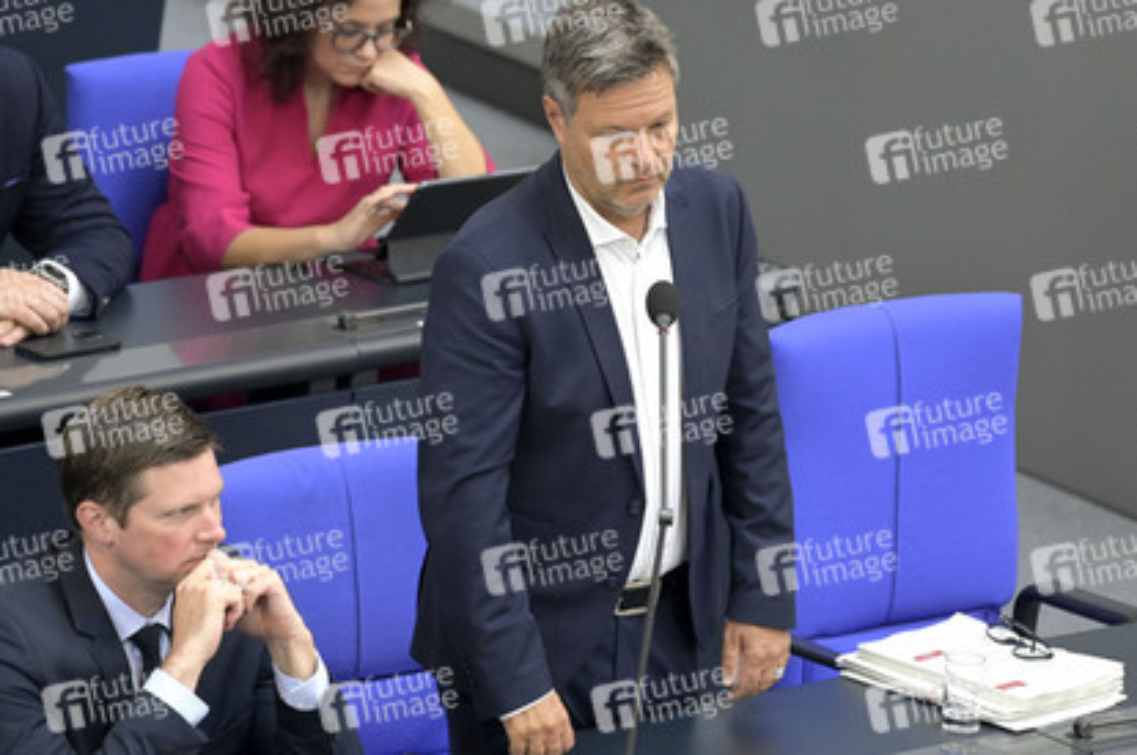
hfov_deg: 6.5
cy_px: 357
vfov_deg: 4.3
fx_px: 9968
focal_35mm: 316
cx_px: 589
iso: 8000
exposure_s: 1/320
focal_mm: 290
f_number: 5.6
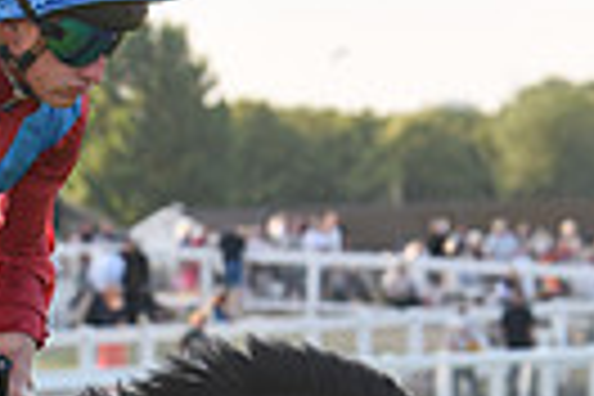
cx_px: -252
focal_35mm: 482
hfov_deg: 4.3
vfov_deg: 2.8
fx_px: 7952
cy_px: 664
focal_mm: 110
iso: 1000
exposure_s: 1/1600
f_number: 5
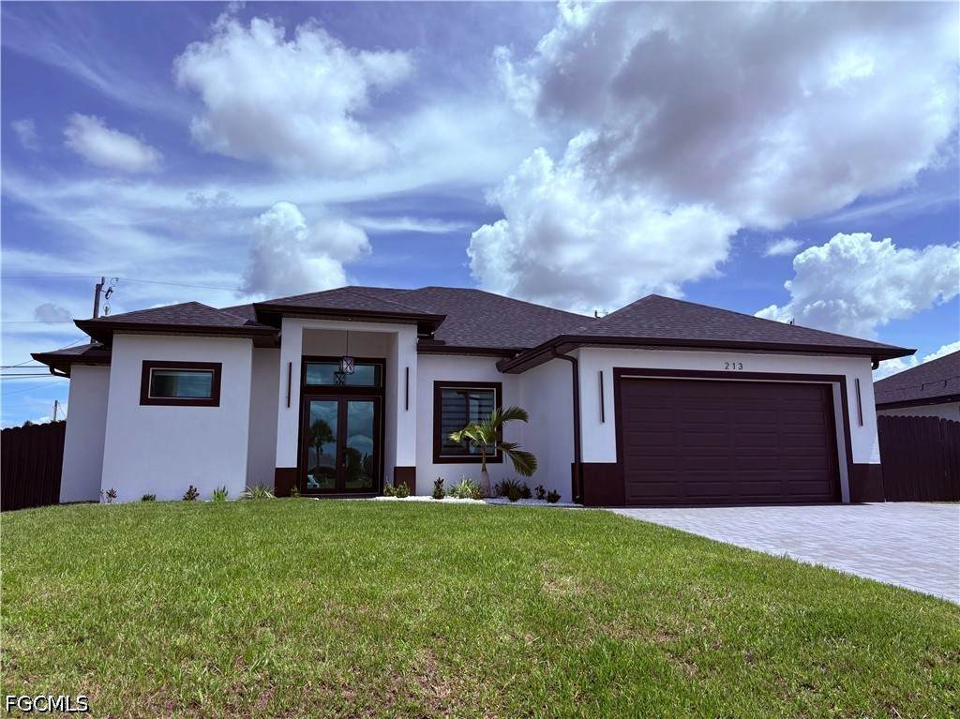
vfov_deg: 53.0
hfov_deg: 67.3
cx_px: 480
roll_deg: -0.5
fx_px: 721
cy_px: 360
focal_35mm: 26
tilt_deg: +10.0
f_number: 1.6
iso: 50
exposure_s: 1/5814
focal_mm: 5.96
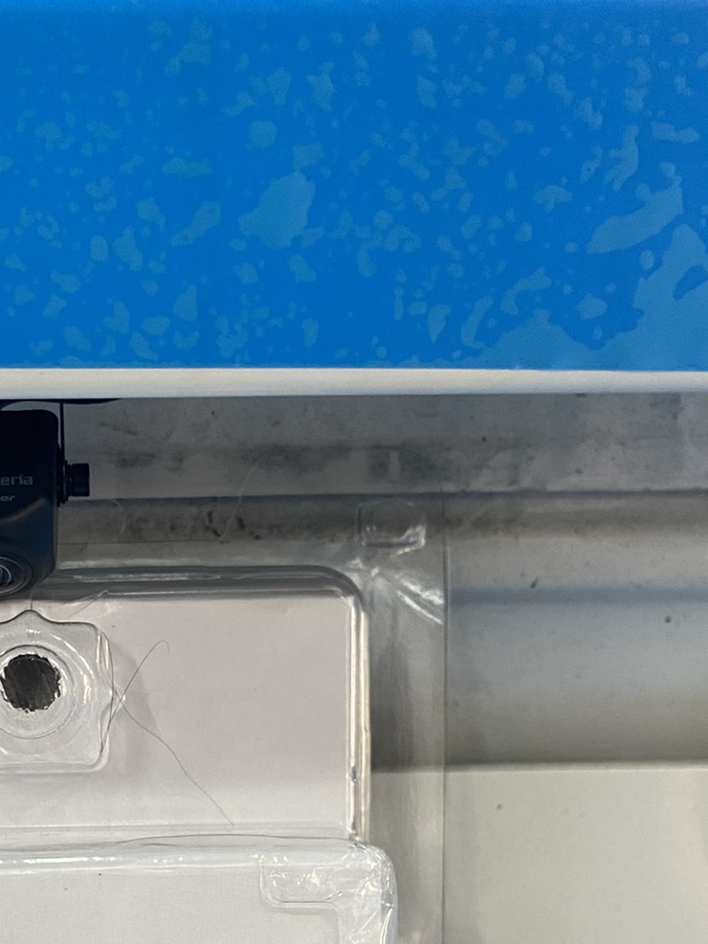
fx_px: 1472
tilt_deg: -35.1
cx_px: 78
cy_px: 929
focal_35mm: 54
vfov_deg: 32.8
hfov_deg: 26.2
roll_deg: +0.0
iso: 125
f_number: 1.8
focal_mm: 4.25
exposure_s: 1/76
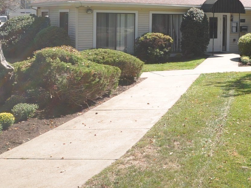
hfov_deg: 29.1
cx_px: 277
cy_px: 19
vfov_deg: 23.8
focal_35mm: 60
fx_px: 435
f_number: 5.6
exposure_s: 1/200
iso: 200
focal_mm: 16
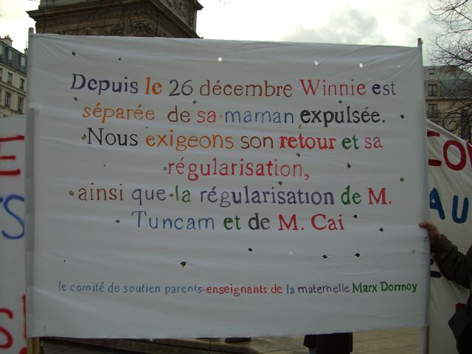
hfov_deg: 49.0
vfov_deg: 37.7
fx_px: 518
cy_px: 177
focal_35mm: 38
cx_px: 236
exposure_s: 1/400
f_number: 2.7
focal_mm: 6.2
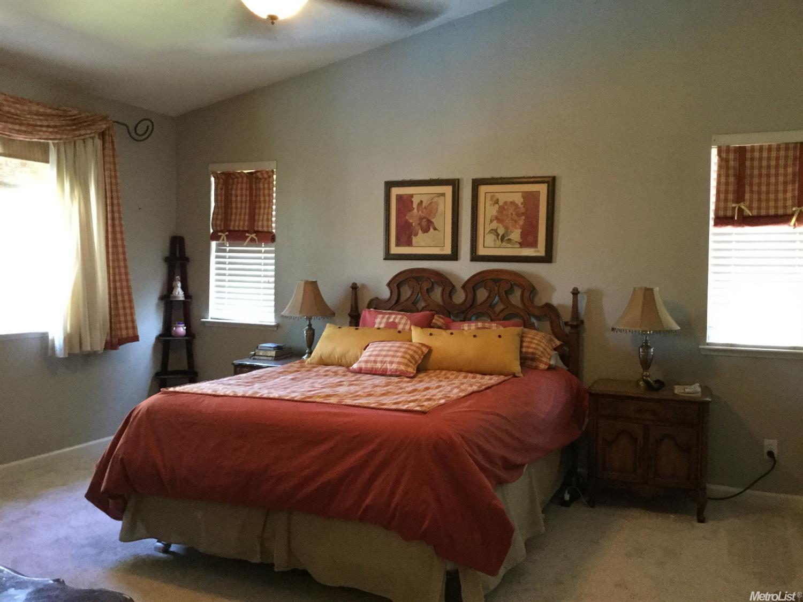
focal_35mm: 31
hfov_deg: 58.4
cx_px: 402
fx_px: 719
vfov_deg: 45.4
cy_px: 301
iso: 250
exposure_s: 1/15
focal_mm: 3.3
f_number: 2.4
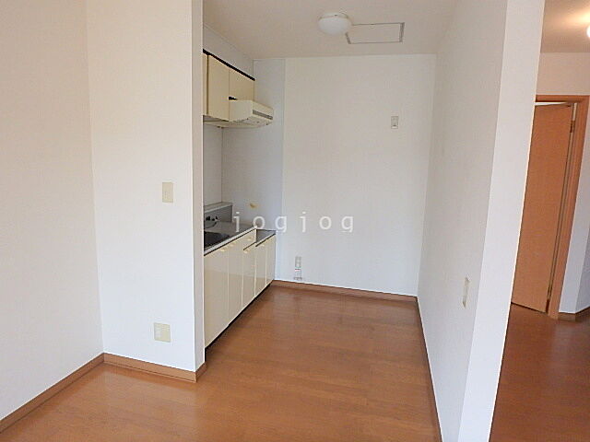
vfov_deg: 63.4
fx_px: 358
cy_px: 221
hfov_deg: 79.0
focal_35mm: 21
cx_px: 295
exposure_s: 1/30
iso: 250
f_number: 3.5
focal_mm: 3.7
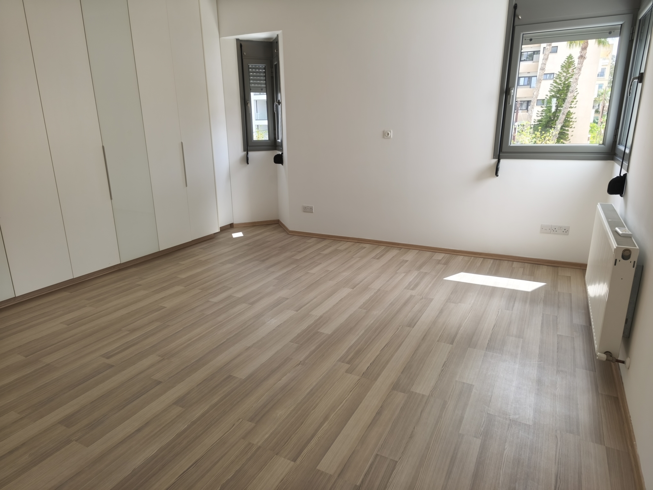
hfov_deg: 73.9
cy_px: 245
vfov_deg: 58.9
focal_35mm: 23
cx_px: 326
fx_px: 434
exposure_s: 1/139
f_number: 1.7
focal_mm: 5.35
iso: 50
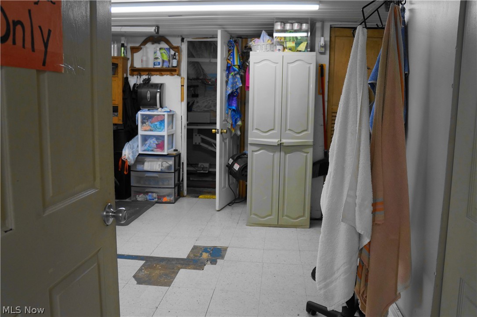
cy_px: 158
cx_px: 238
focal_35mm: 30
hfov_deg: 62.0
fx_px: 397
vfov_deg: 43.5
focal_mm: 20
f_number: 4
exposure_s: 1/160
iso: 640
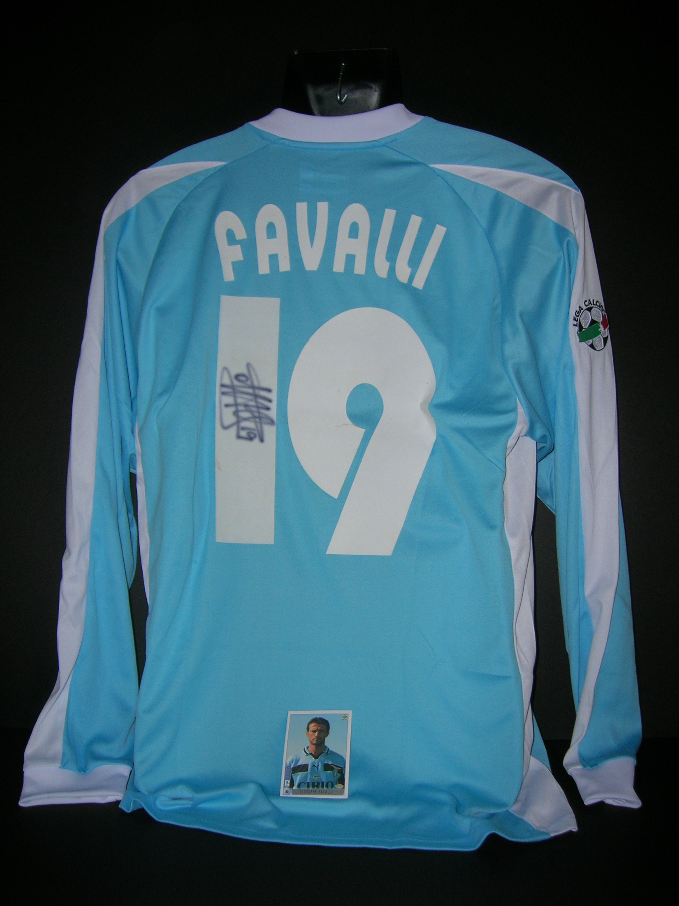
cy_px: 453
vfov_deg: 54.0
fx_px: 889
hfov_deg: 41.8
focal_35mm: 34
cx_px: 340
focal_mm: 5.7
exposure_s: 1/60.1
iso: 50
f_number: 2.9
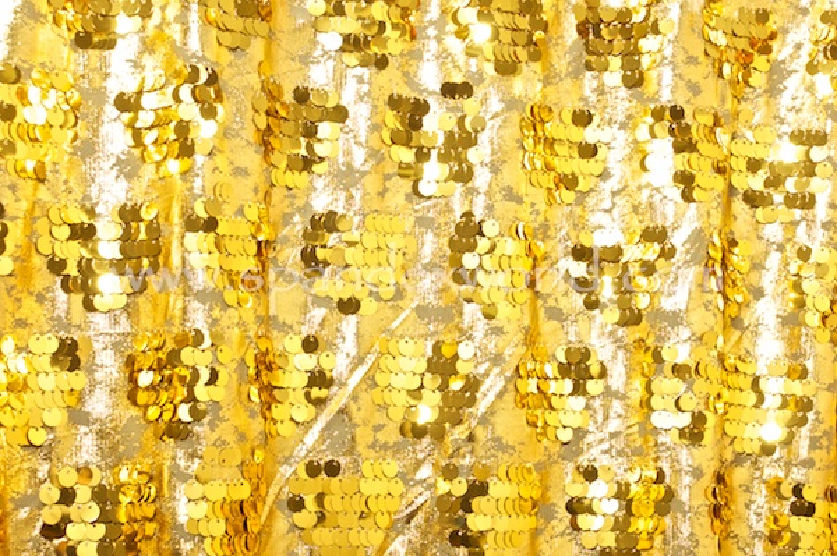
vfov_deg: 18.9
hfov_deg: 28.1
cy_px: 278
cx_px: 418
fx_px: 1673
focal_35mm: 72
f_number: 9
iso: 400
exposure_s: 1/800
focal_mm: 48
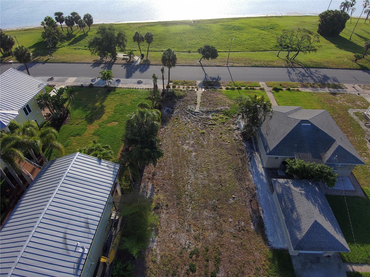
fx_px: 224
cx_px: 185
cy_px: 138
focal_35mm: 21
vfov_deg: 63.4
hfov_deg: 79.0
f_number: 2.8
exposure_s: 1/854
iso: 100
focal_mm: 3.7
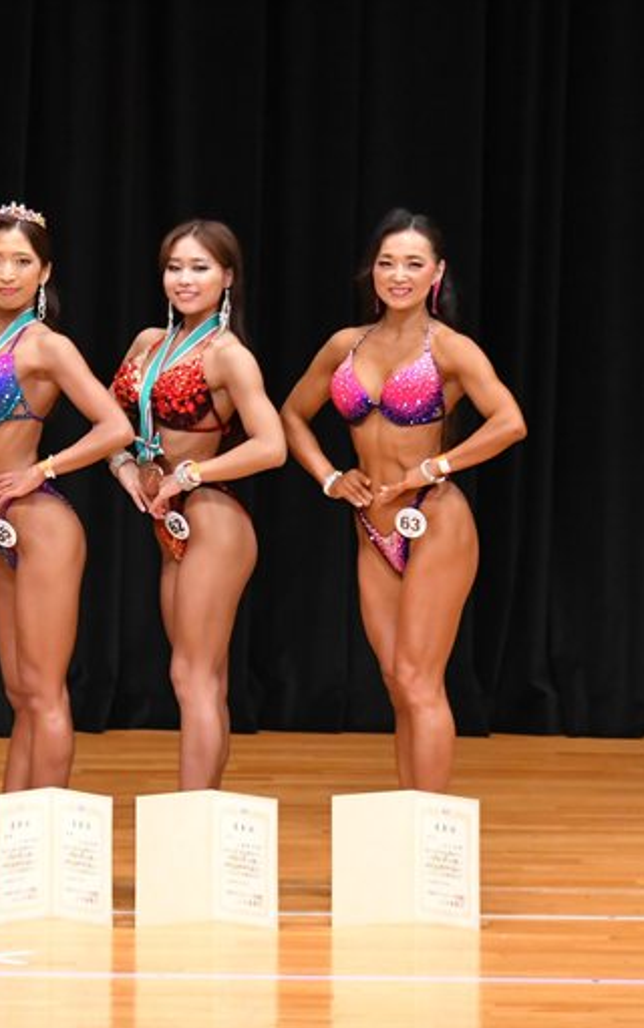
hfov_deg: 3.9
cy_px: 517
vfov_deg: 6.3
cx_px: -77
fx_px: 9394
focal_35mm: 335
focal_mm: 145
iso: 4000
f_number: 5.6
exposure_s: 1/400
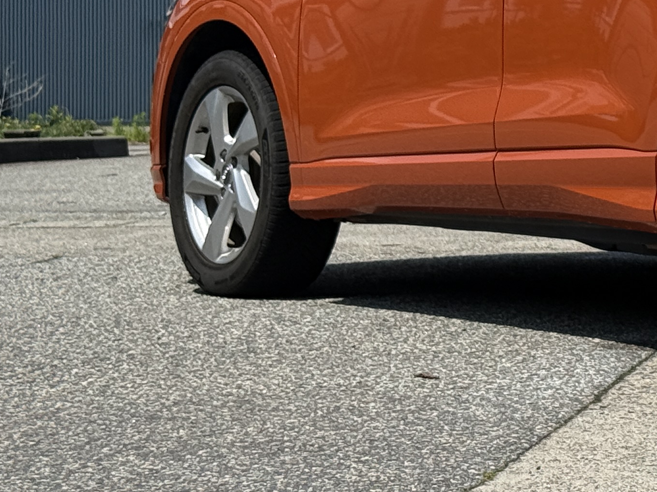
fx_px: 2695
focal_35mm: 142
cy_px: -47
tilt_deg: +1.6
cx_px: 880
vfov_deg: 10.3
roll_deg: +0.6
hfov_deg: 13.4
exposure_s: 1/6536
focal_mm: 6.76
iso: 64
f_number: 1.78
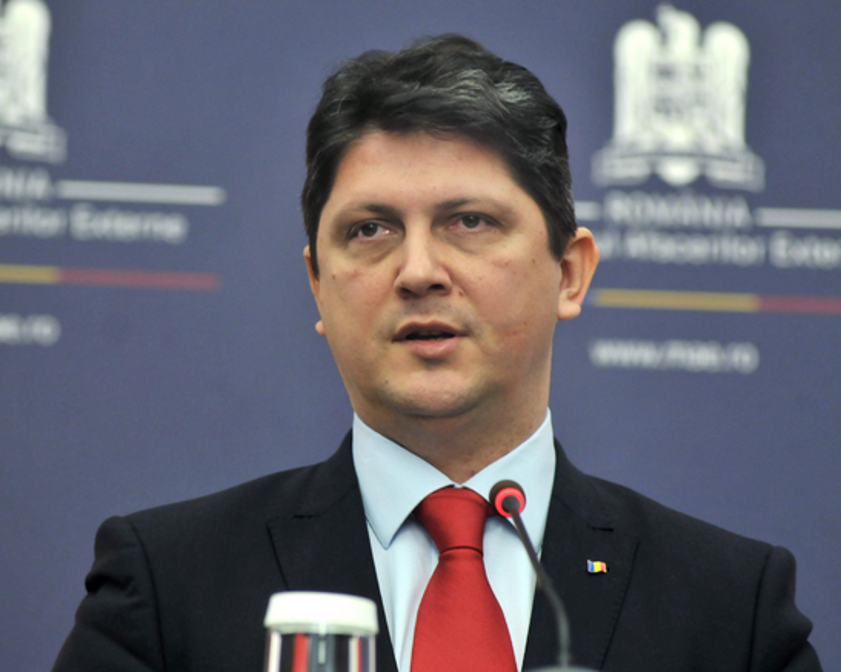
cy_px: 356
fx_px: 8956
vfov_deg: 4.3
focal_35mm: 360
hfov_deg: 5.4
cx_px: 327
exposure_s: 1/125
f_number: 4
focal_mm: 200
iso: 800
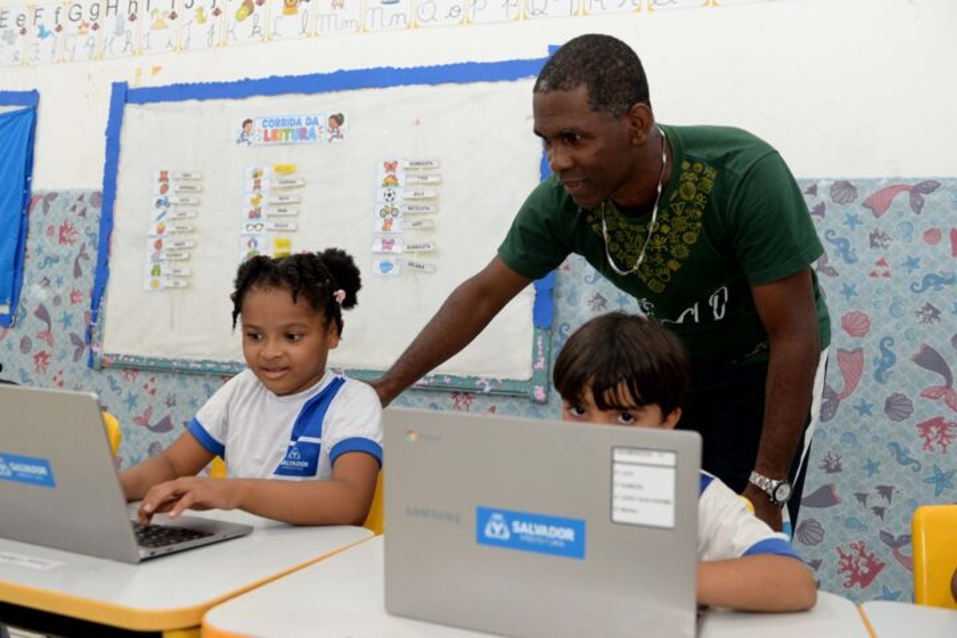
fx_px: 824
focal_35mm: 31
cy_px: 319
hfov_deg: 60.3
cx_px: 478
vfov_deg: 42.3
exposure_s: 1/125
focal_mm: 31
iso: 1600
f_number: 4
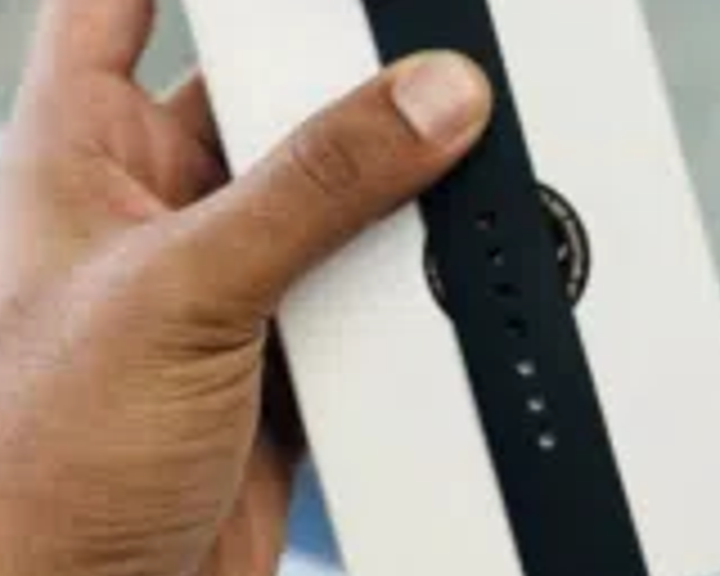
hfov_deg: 16.4
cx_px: 387
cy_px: -130
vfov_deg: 12.8
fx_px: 2493
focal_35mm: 117
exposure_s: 1/634
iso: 80
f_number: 1.78
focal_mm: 6.86
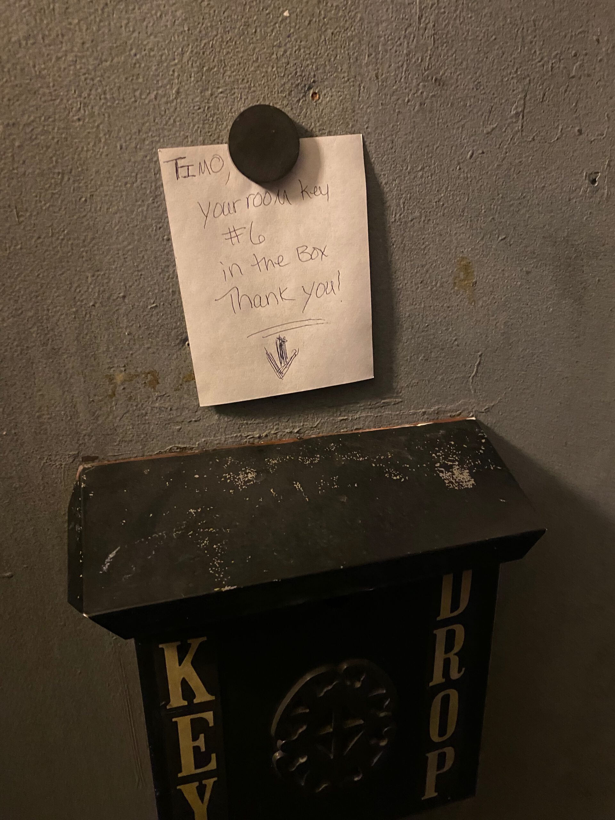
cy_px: 410
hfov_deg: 53.1
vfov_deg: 67.3
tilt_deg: -21.6
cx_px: 308
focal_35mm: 26
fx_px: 616
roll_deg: +0.4
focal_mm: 4.25
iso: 1000
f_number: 1.8
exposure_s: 1/30
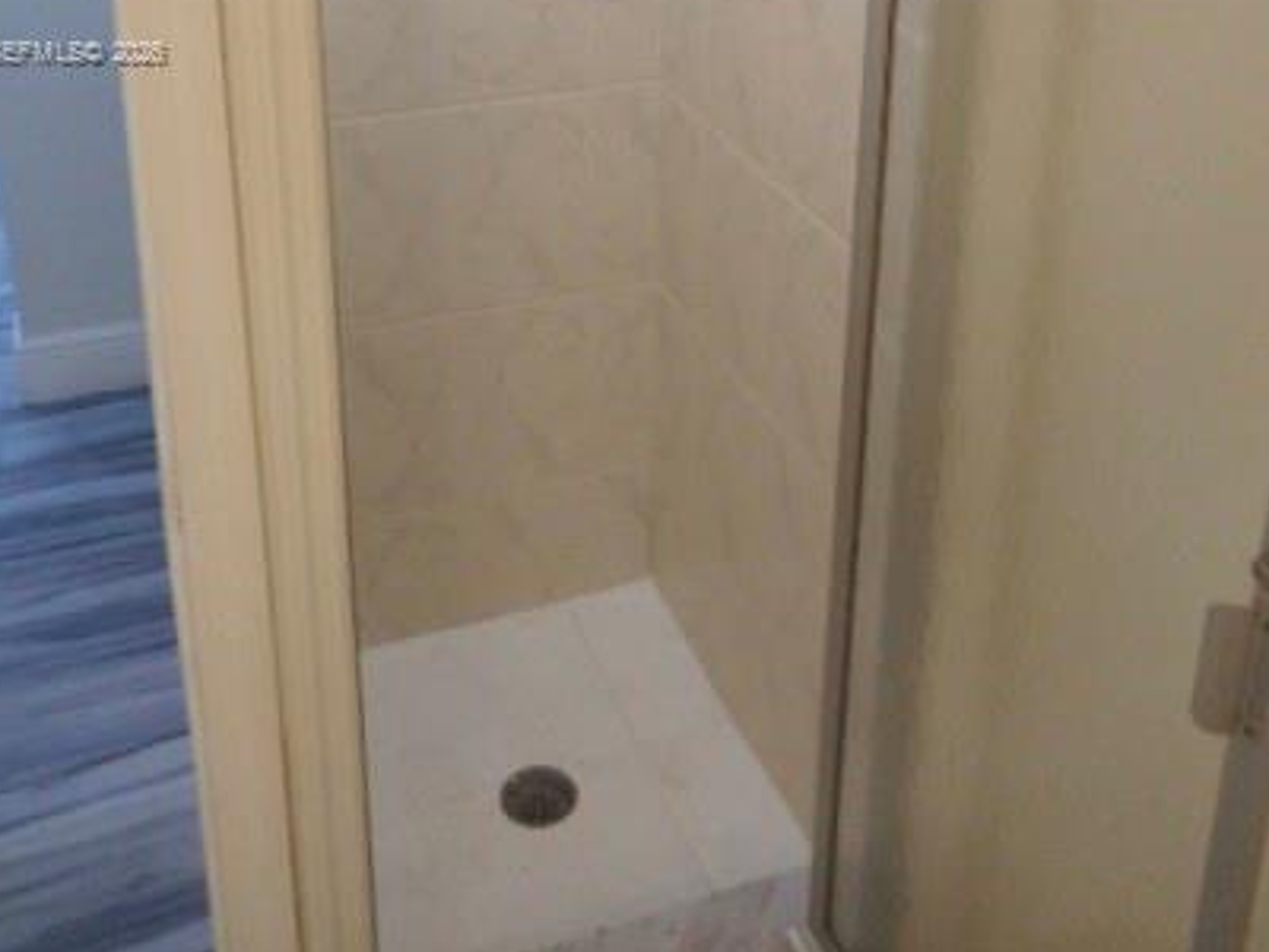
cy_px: 54
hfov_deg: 46.8
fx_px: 1466
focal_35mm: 40
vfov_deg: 33.6
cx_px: 609
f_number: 3.7
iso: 220
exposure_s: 1/30
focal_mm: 4.5
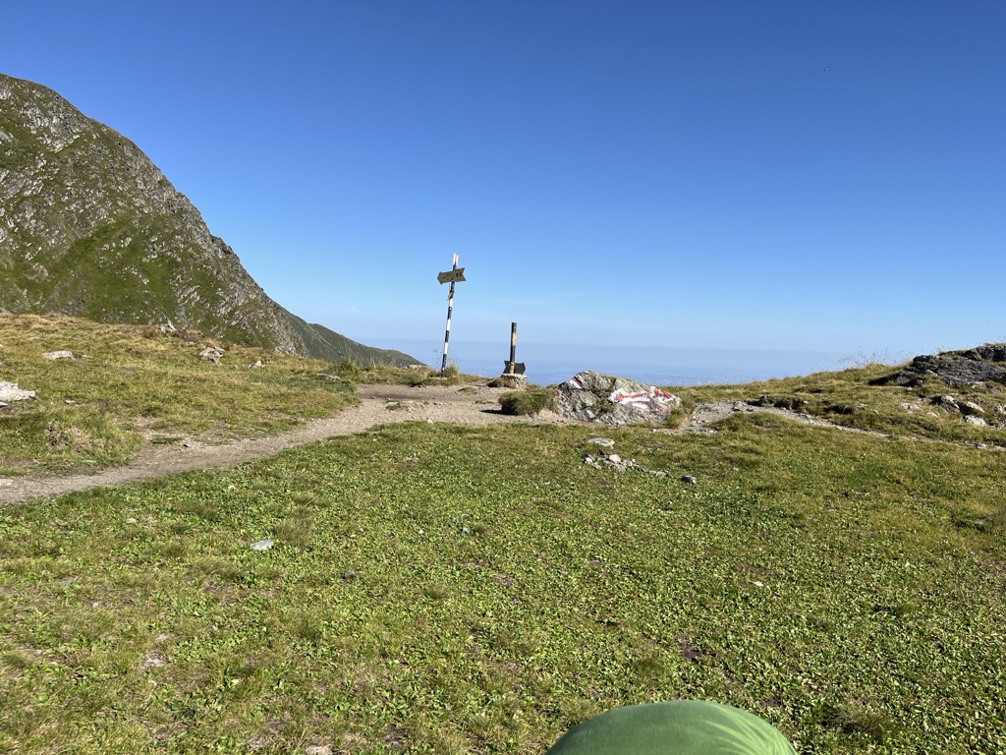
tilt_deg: -5.3
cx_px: 503
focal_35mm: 26
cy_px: 378
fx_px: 756
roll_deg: -1.7
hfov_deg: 67.3
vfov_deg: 53.1
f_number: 1.6
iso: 50
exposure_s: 1/3876
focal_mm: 5.1
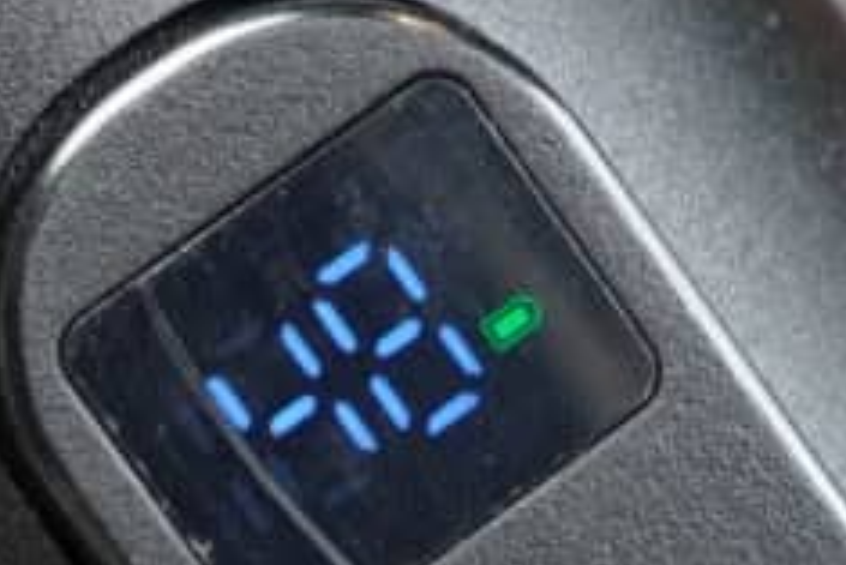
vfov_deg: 8.3
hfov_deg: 12.6
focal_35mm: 163
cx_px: 446
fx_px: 3837
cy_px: 732
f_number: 5.6
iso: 640
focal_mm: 25
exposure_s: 1/40
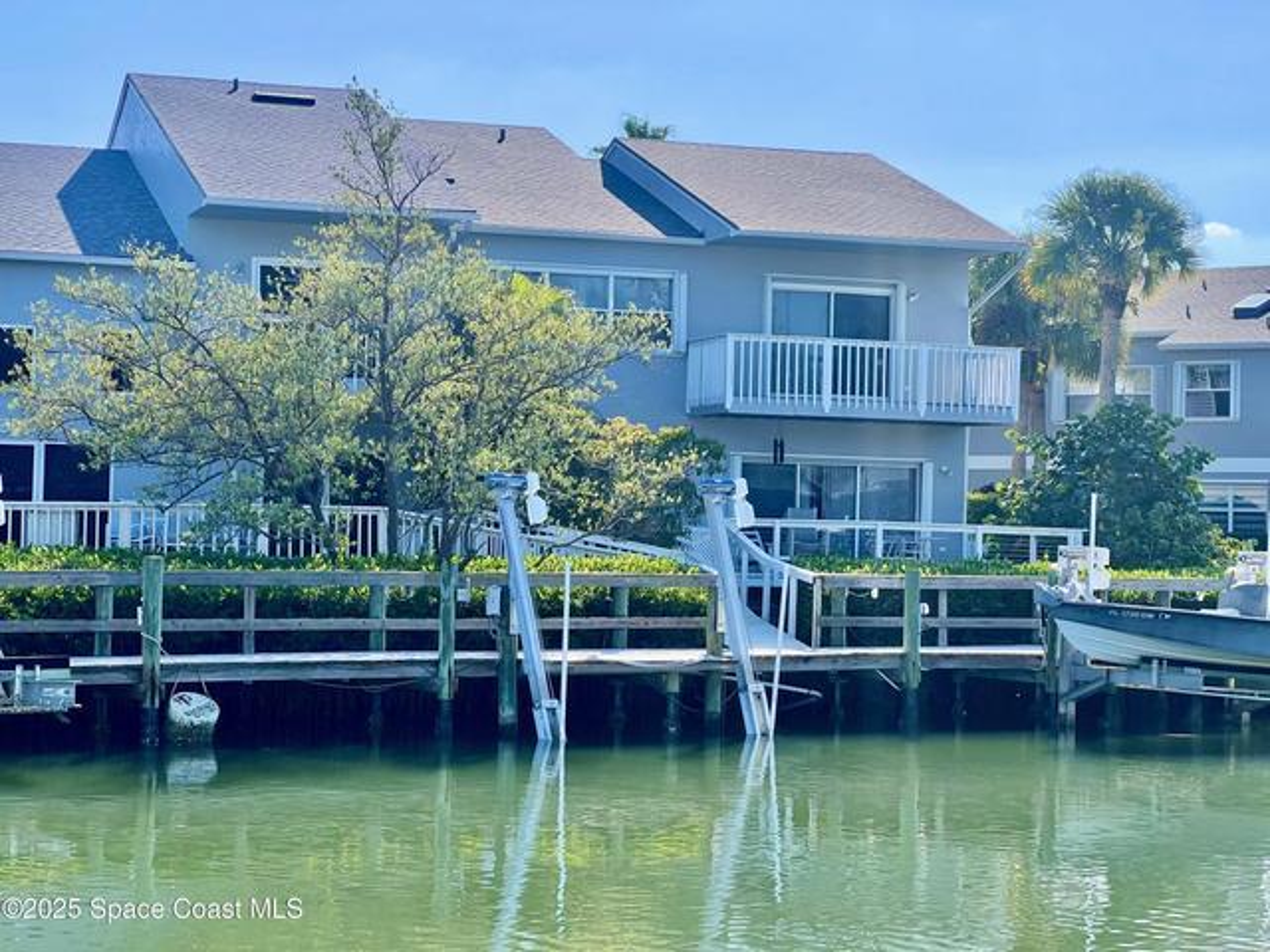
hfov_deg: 25.3
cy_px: 476
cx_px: 635
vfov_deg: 19.1
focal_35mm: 77
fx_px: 2825
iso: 32
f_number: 2.8
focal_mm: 9
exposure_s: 1/853
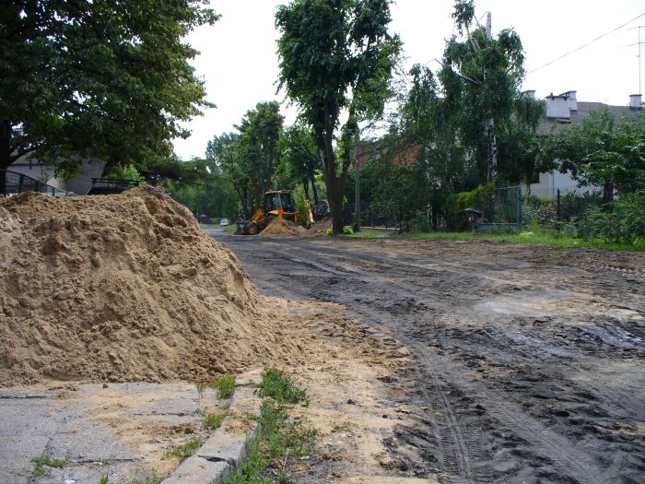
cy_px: 242
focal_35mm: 37
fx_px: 689
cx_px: 322
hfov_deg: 50.1
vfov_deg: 38.7
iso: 80
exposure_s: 1/200
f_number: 5.6
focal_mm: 6.1
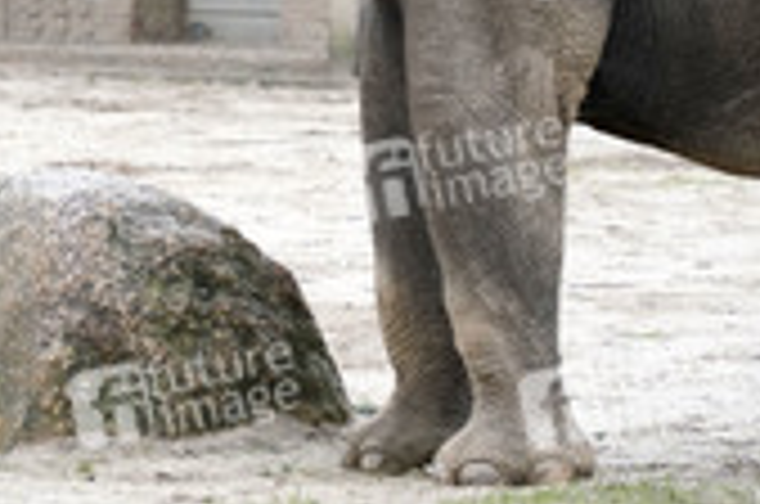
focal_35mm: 337
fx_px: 7101
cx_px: 65
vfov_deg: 4.0
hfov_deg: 6.1
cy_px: -166
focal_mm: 126
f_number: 5.6
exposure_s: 1/500
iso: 3200
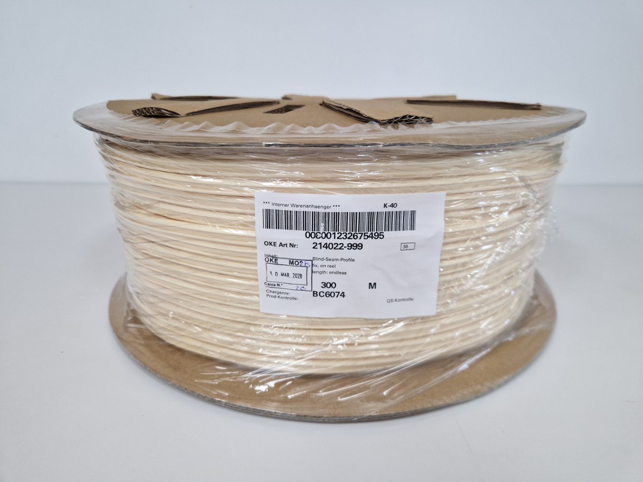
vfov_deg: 58.9
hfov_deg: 73.9
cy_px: 241
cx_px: 322
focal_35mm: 23
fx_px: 427
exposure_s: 1/180
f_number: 1.8
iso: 50
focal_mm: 5.4
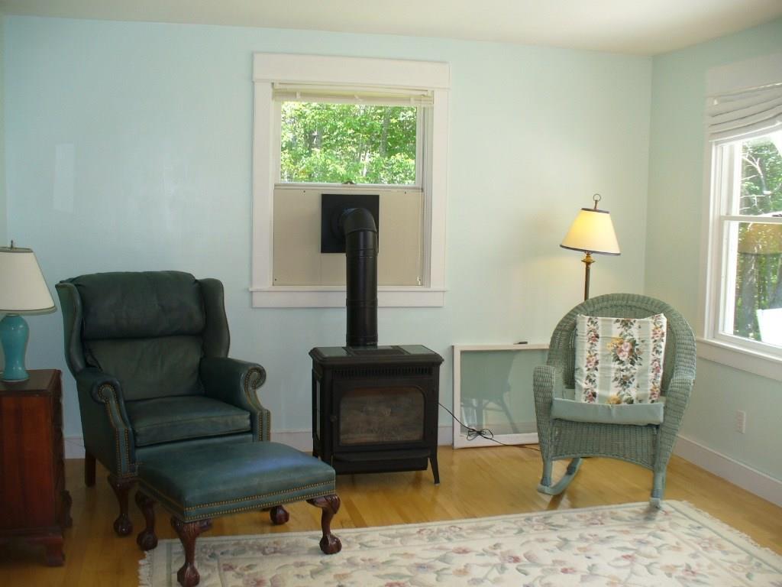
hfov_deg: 50.1
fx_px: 836
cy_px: 294
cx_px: 391
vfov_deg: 38.7
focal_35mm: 37
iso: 80
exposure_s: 1/60
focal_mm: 6.1
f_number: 2.8
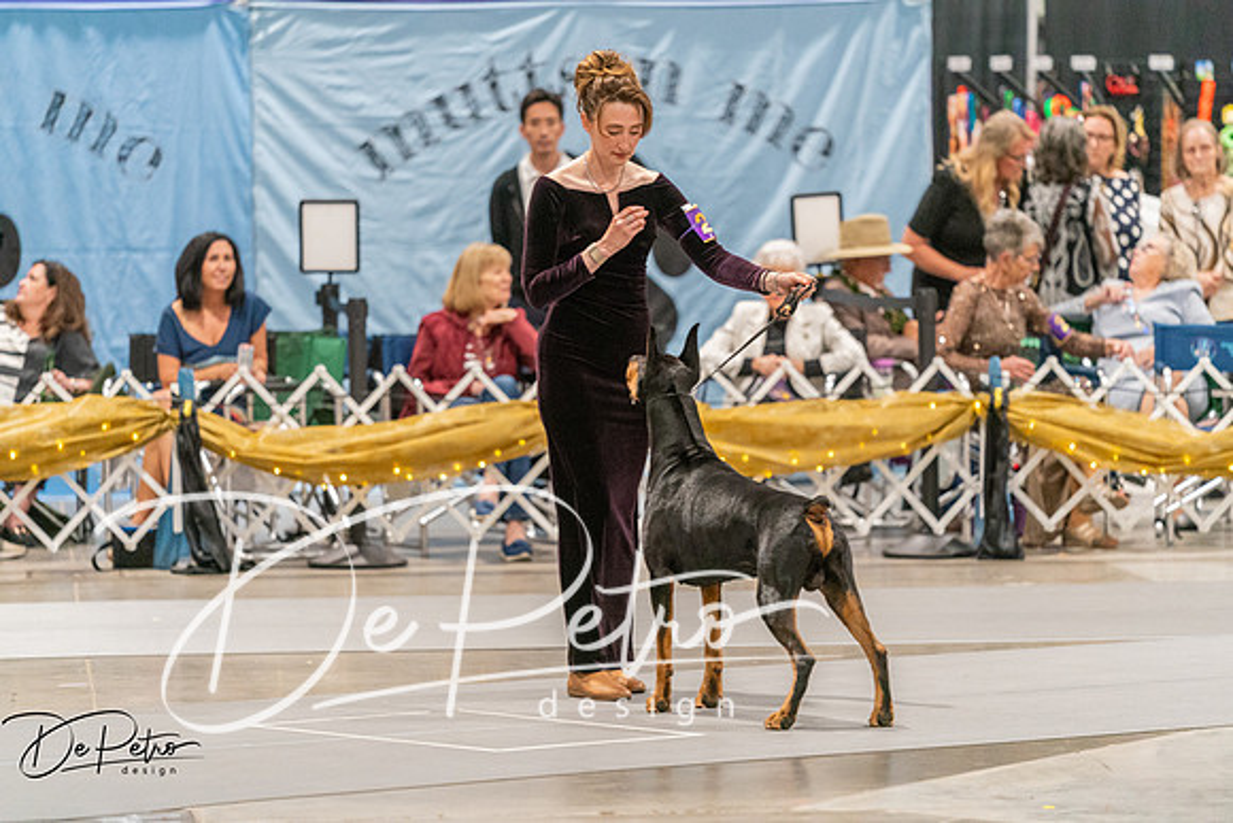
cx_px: 616
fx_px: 6851
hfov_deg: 10.3
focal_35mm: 200
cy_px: 412
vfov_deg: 6.9
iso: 6400
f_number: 2.8
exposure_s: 1/250
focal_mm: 200
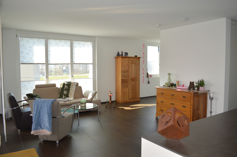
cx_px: 118
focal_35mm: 27
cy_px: 78
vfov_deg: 47.8
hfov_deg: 67.4
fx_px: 178
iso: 160
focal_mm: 18
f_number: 4
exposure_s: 1/125
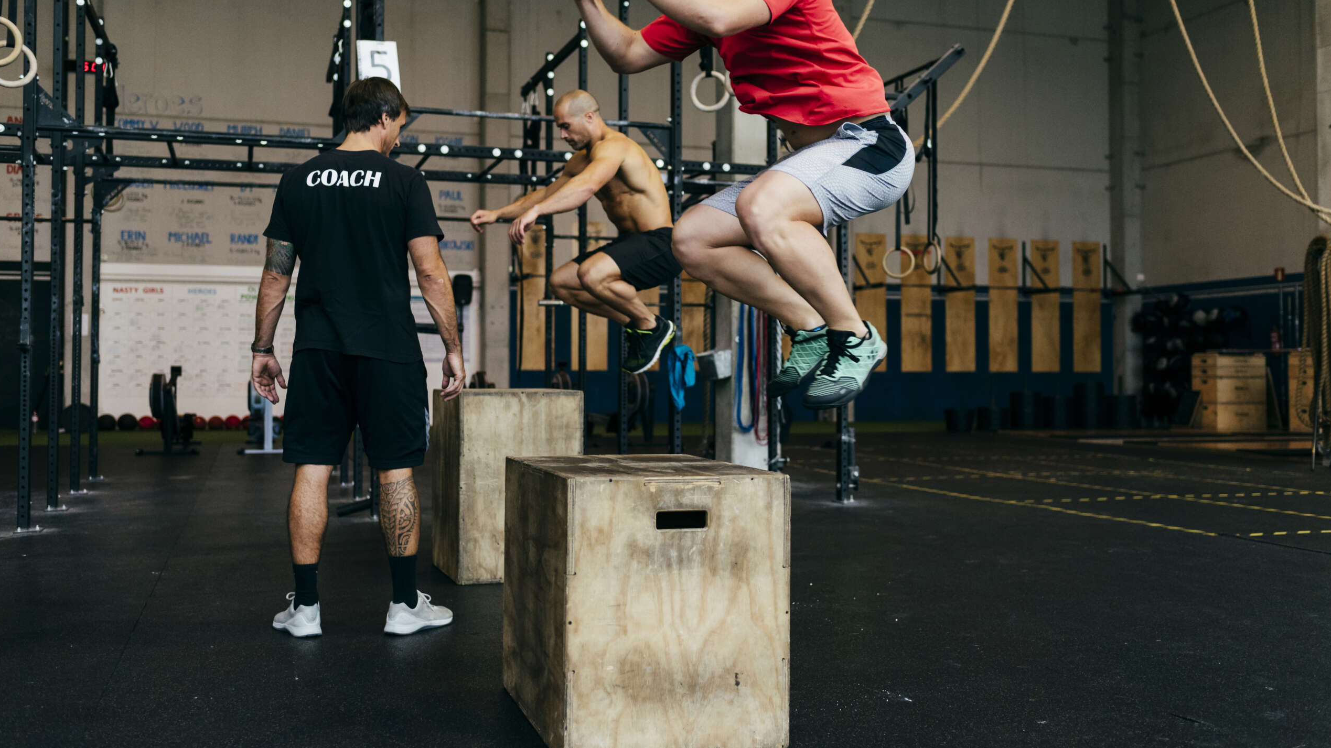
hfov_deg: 54.0
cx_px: 666
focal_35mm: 37
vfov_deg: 32.0
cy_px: 335
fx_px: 1306
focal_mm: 35
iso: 1600
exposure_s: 1/400
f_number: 2.8
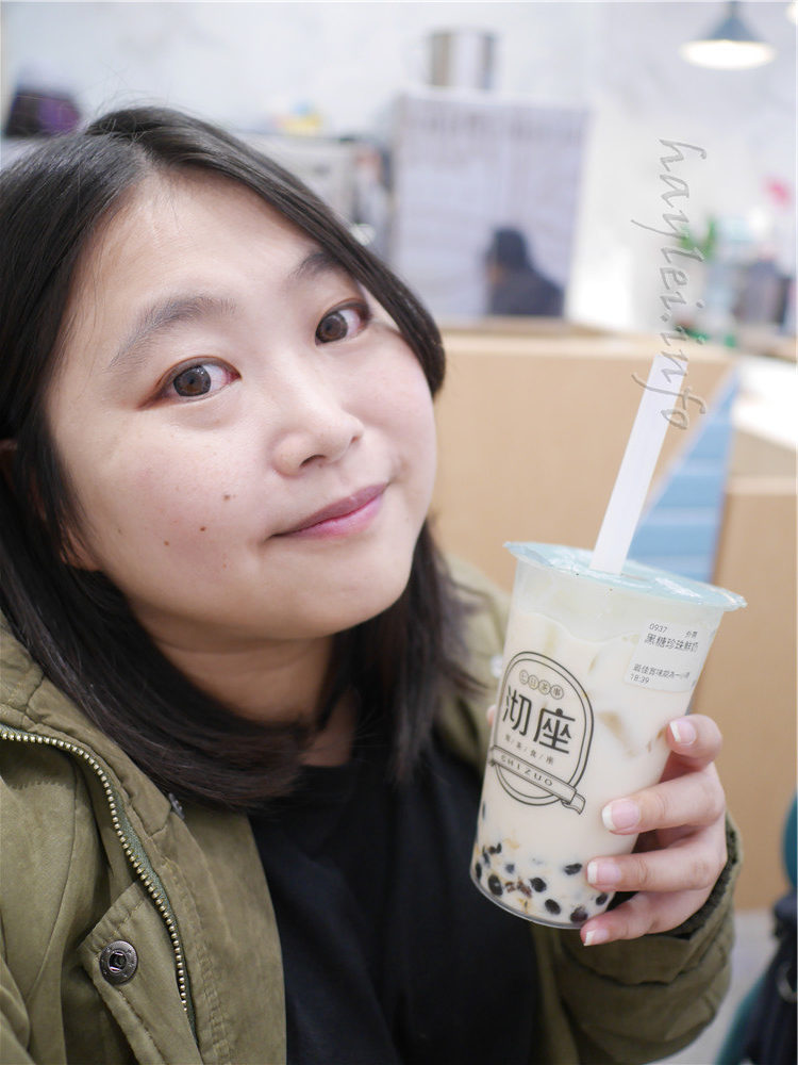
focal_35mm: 30
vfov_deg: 60.0
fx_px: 922
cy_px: 532
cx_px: 399
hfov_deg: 46.8
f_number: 1.7
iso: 500
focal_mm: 15
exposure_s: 1/125
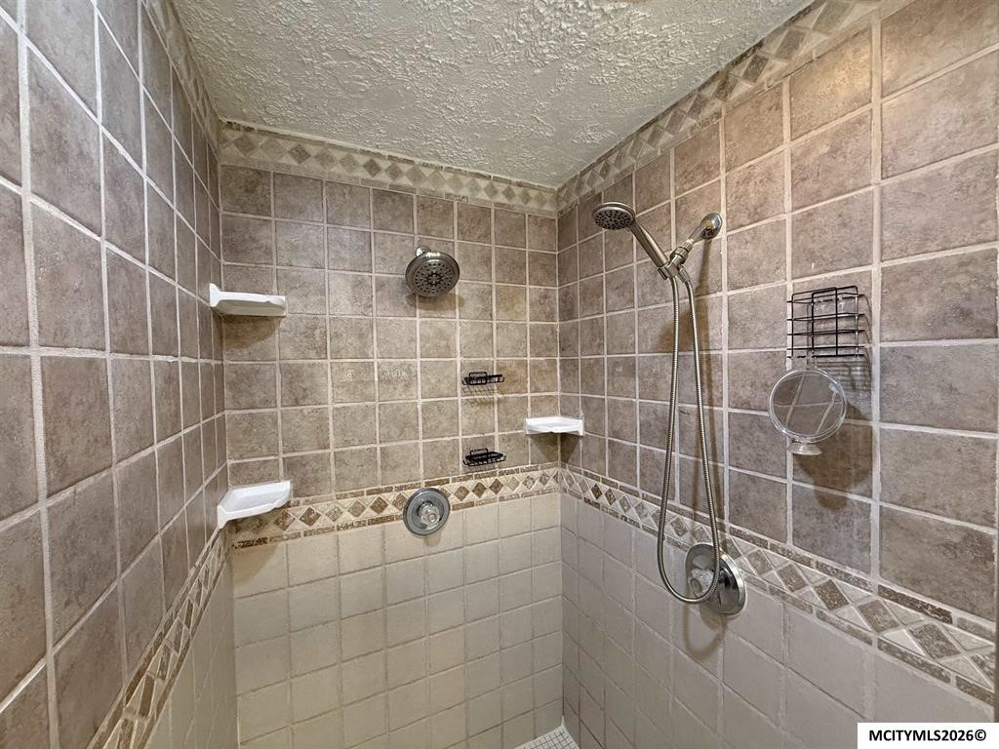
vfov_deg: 85.7
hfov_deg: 102.1
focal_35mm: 14
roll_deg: +1.7
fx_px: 404
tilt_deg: +0.0
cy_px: 374
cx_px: 500
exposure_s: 1/60
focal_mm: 2.22
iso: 400
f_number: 2.2
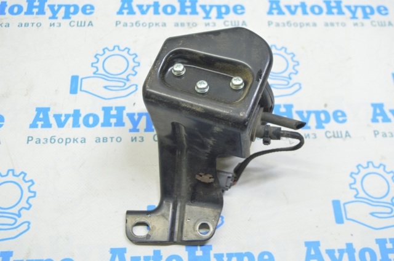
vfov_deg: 29.8
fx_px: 492
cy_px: 130
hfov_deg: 43.7
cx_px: 197
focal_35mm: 45
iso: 400
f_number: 5.6
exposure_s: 1/15
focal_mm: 30
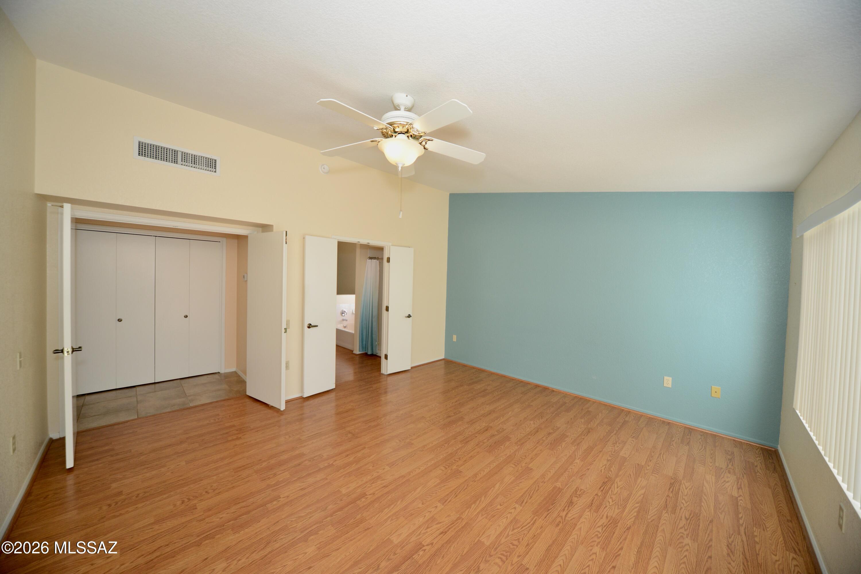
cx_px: 430
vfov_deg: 90.0
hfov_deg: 112.6
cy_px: 287
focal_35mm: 12
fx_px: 287
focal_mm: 12
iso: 800
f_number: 7.1
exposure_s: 1/250
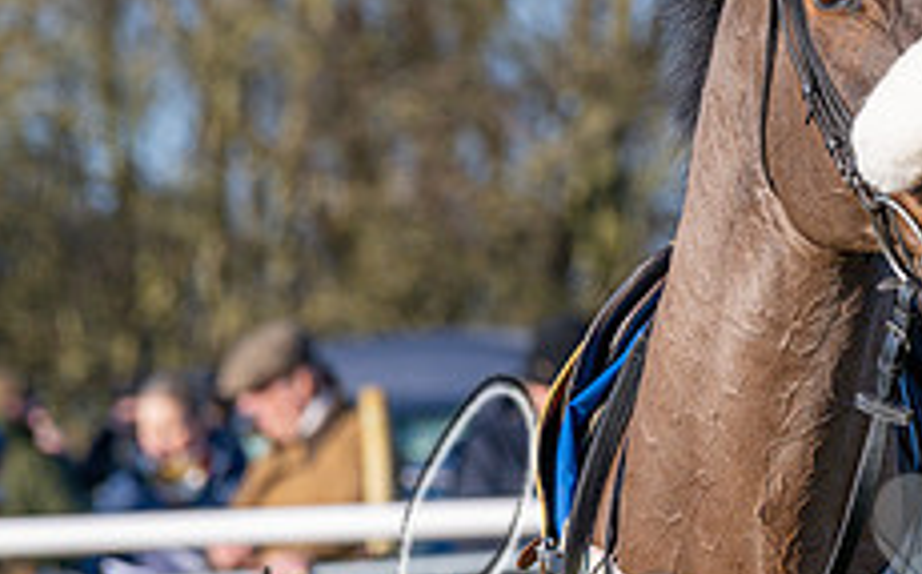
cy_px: 374
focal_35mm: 497
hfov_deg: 4.2
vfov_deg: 2.6
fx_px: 12470
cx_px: 1245
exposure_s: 1/1250
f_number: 5
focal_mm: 150
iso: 400
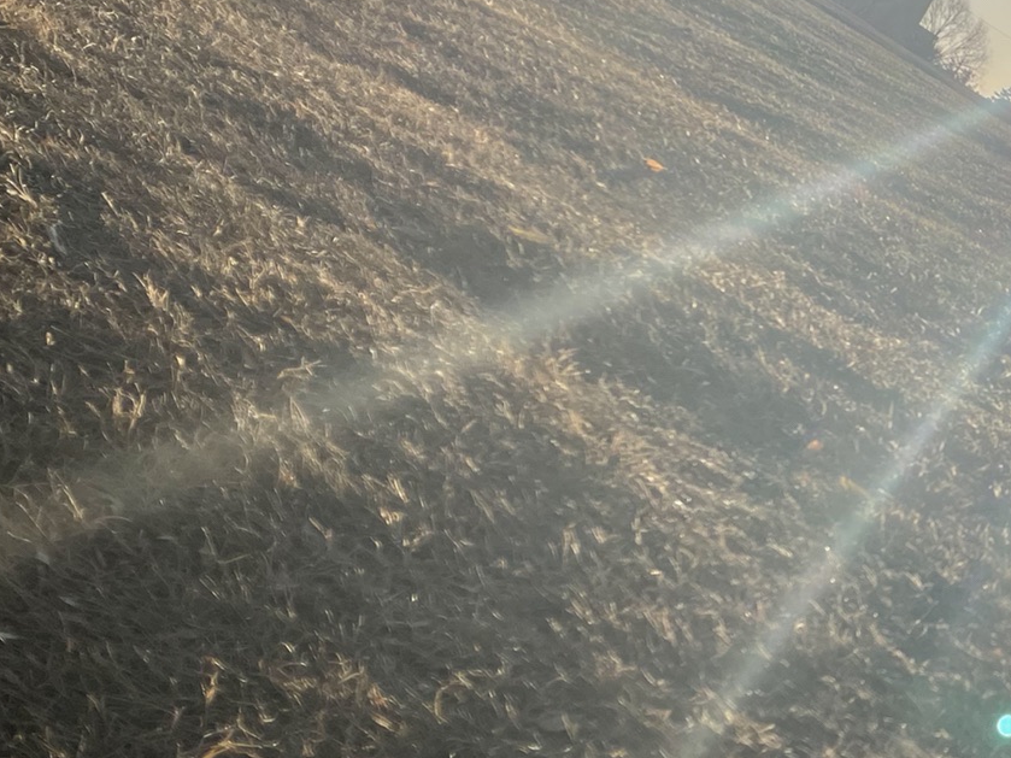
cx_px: 1135
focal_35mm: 62
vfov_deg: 23.6
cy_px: 351
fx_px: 1811
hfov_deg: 28.2
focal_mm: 5.1
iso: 32
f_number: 1.6
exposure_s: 1/7937
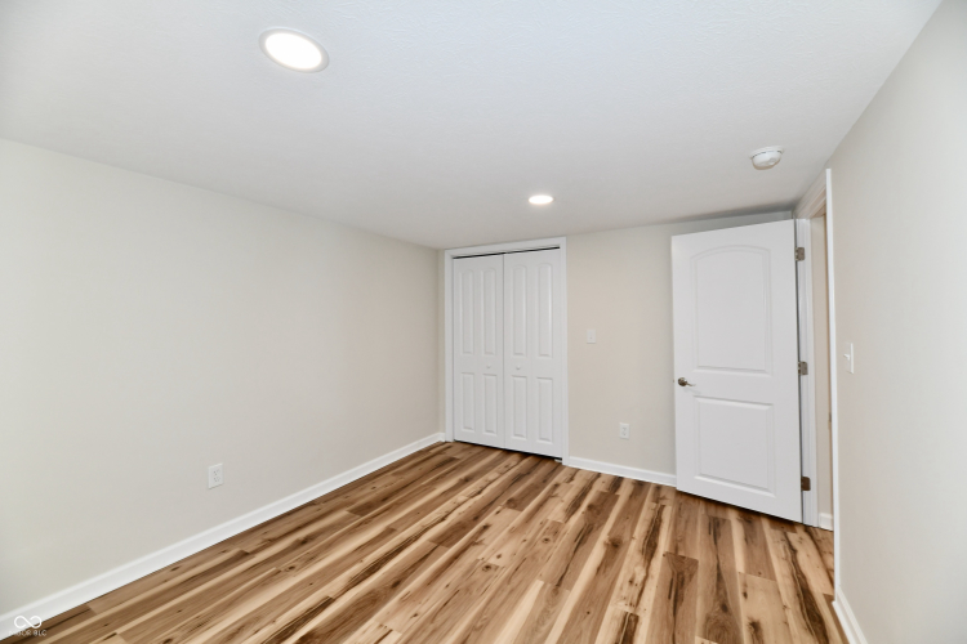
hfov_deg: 104.3
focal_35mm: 14
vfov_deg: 81.2
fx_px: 376
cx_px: 484
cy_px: 322
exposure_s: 1/60
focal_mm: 14
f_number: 6.3
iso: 640
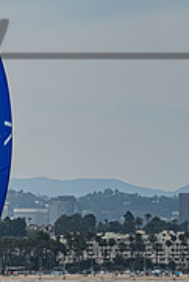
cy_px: 64
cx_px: -231
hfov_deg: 3.2
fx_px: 3332
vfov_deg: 4.9
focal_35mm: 424
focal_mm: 105
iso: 400
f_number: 8
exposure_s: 1/3200
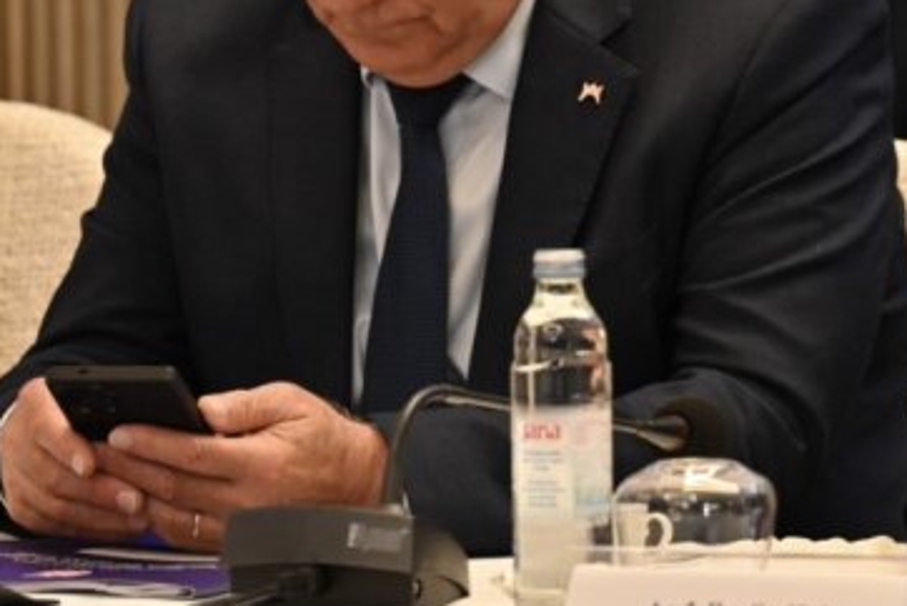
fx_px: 11397
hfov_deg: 4.5
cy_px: -49
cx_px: 957
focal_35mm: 452
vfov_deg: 3.0
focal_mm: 160
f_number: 3.5
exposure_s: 1/400
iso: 1600
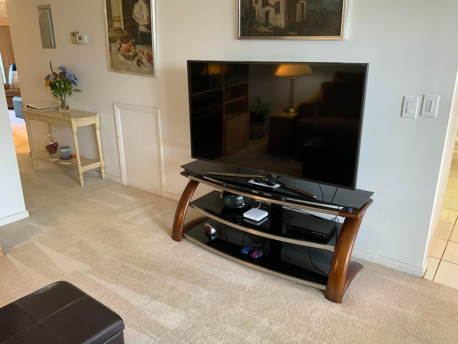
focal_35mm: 29
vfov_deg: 48.2
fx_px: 384
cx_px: 229
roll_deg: -0.8
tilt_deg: -18.6
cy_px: 172
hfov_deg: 61.7
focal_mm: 3
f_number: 1.8
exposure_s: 1/60
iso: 125
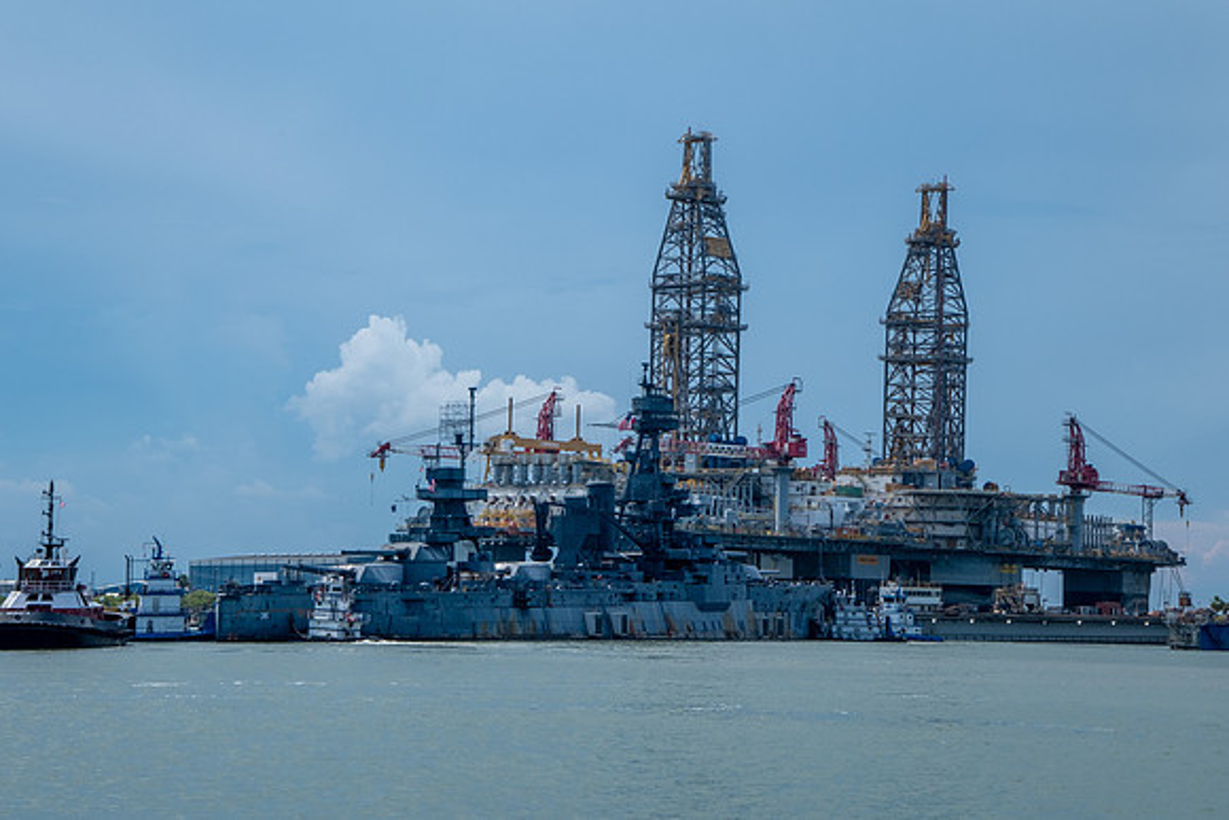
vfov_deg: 15.7
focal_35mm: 87
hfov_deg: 23.3
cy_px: 410
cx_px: 614
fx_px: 2981
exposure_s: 1/350
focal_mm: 54.5
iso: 160
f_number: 11
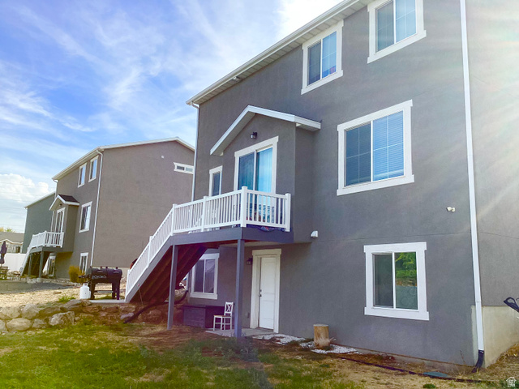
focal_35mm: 31
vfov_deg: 45.4
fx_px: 465
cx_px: 260
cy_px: 194
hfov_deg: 58.4
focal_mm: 3.3
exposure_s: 1/858
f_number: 2.4
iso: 25
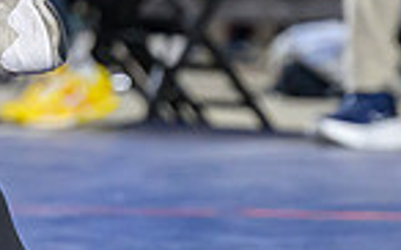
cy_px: 114
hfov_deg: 3.5
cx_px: 76
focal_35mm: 602
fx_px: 6574
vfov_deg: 2.2
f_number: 2.8
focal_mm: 92
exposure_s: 1/800
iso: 2000
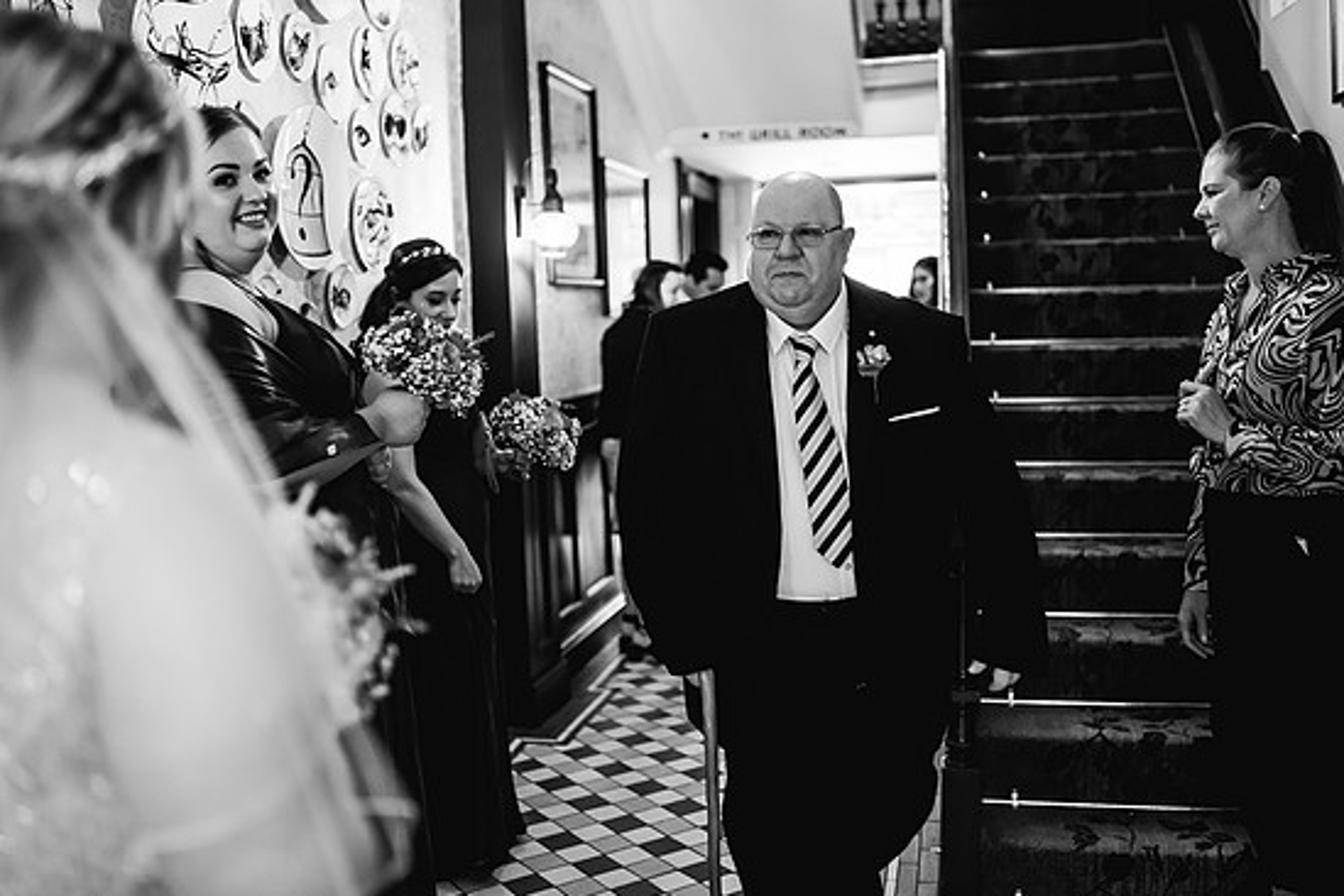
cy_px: 427
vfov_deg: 35.9
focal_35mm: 37
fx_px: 1381
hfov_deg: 51.9
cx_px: 683
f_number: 1.4
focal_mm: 35
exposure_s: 1/250
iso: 4000
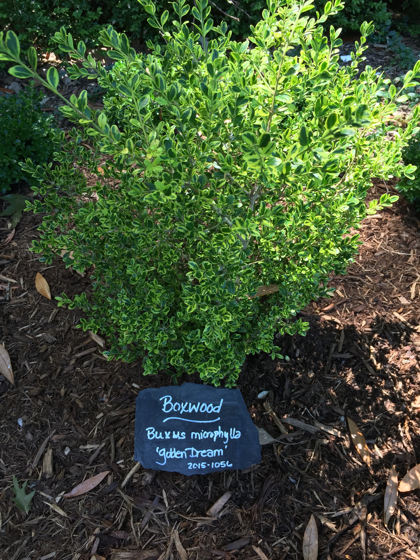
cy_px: 280
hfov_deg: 48.2
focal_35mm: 29
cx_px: 210
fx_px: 469
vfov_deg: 61.7
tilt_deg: -43.4
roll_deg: +3.2
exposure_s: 1/120
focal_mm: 4.15
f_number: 2.2
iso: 50
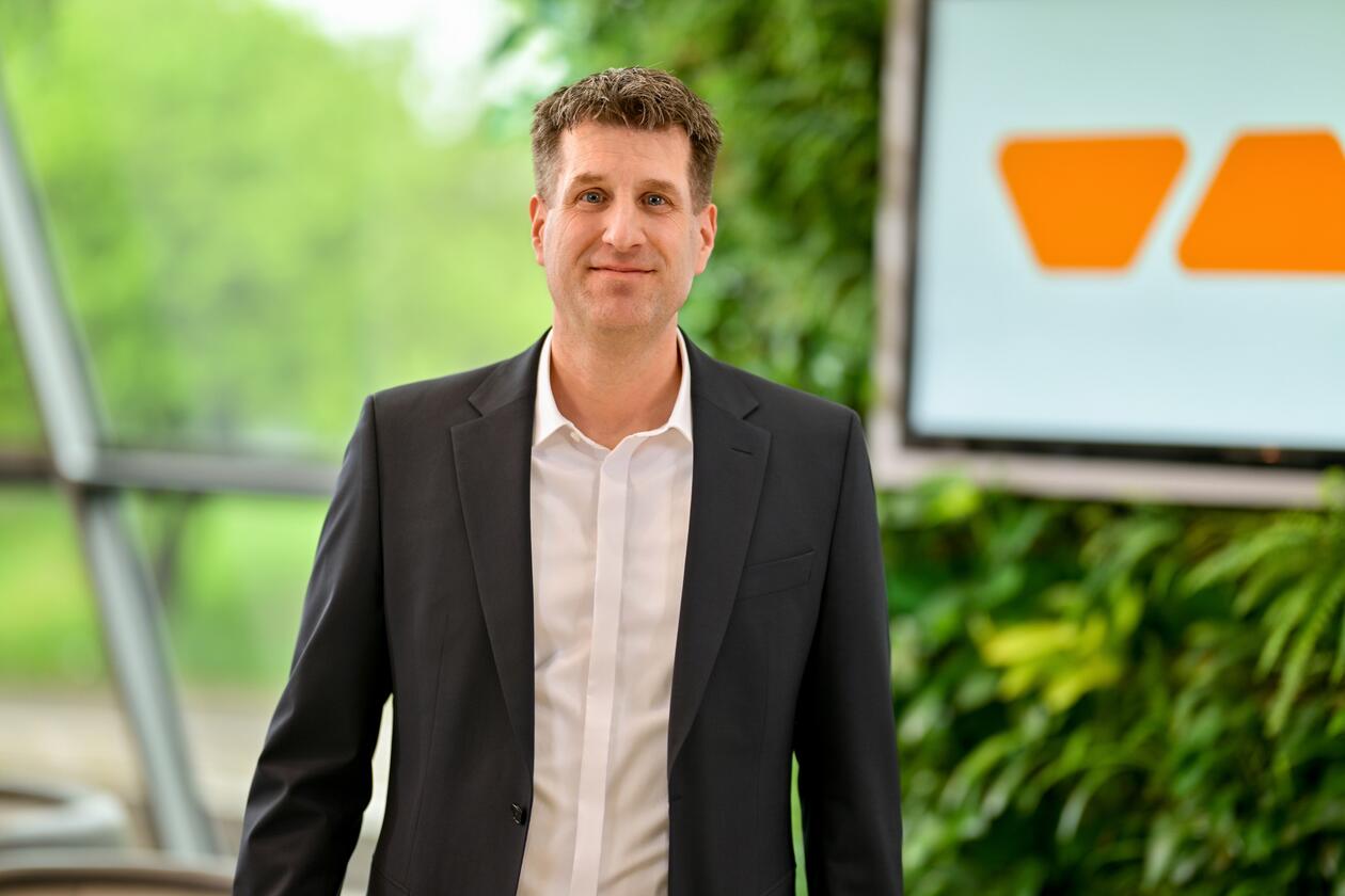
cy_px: 448
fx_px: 3175
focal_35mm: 85
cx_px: 672
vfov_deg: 16.1
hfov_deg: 23.9
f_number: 1.2
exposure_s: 1/200
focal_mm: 85
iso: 80
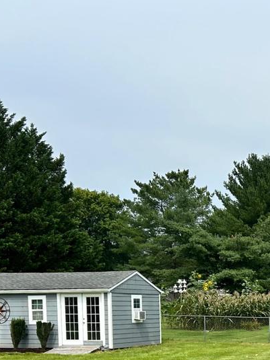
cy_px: 351
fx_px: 728
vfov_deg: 26.5
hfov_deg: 19.6
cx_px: 338
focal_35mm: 70
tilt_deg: -3.3
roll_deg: -0.1
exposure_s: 1/4115
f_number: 1.5
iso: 50
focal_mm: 5.7
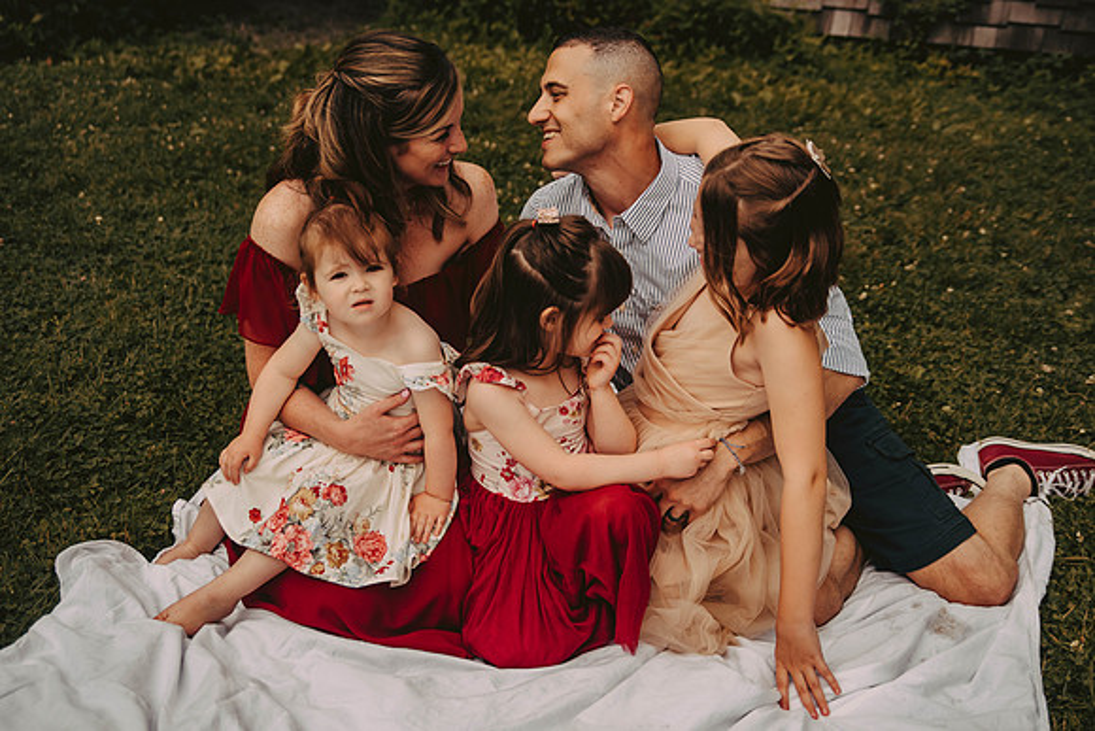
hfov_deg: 41.2
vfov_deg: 28.1
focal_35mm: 48
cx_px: 553
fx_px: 1458
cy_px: 346
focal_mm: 42
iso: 200
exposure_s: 1/2500
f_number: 2.8
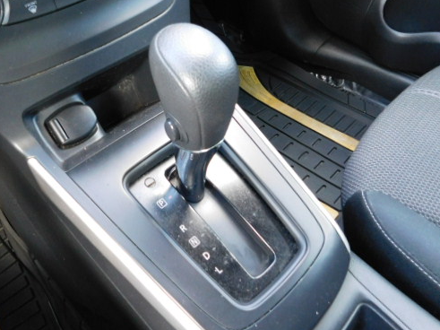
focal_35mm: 30
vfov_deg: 46.5
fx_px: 381
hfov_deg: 59.6
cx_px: 181
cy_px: 131
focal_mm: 4
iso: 400
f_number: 3
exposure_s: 1/25
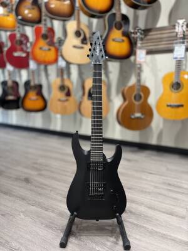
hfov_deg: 53.1
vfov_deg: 67.3
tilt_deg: -10.3
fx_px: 188
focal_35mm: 26
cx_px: 94
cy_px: 126
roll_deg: -0.8
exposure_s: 1/60
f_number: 1.6
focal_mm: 5.96
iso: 125
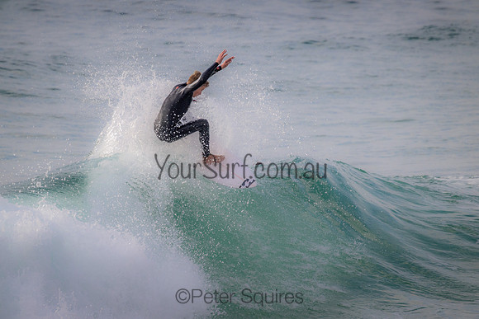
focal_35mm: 720
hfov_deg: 2.9
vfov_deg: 1.9
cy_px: 160
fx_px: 9582
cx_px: 240
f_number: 11
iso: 1250
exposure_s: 1/1600
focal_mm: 720
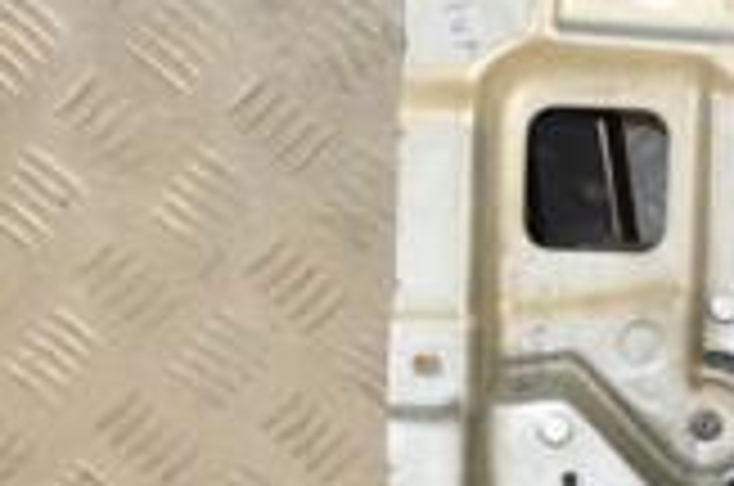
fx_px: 3378
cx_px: 1117
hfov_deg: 11.8
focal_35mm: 166
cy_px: 315
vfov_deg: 8.2
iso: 800
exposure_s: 1/200
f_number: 6.3
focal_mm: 30
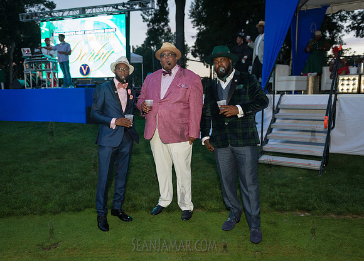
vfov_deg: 44.8
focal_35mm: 31
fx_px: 318
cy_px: 131
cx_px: 167
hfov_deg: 59.5
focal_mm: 26
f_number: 2.8
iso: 1600
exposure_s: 1/640
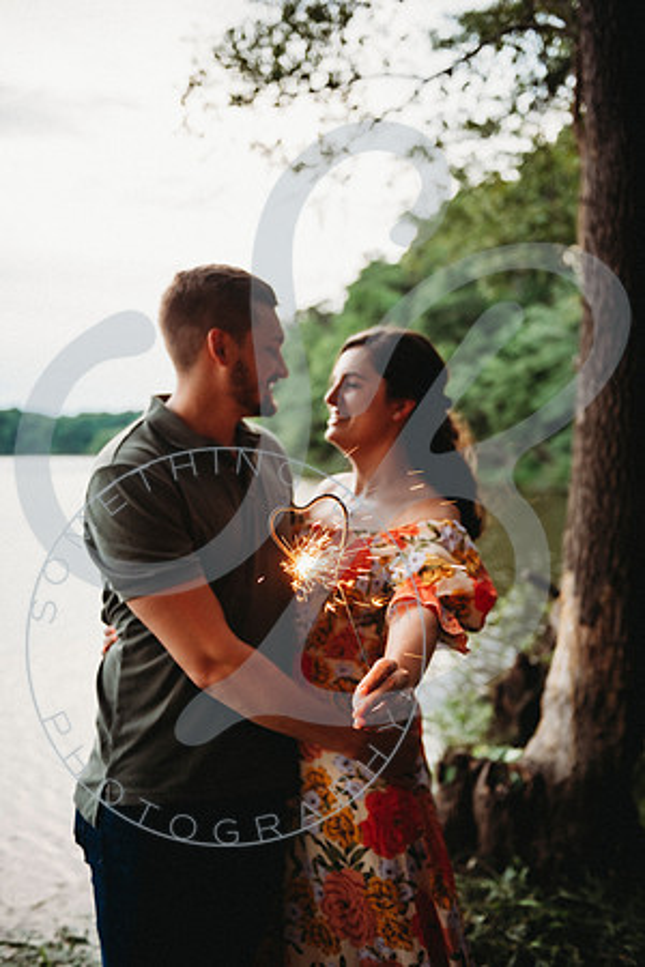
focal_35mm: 36
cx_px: 322
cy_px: 484
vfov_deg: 53.1
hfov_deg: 36.9
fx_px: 967
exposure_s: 1/160
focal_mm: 36
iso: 400
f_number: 2.8
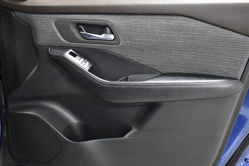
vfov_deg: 22.6
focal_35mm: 60
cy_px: 83
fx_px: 415
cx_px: 124
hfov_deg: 33.4
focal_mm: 40
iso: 2500
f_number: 5.6
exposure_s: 1/80
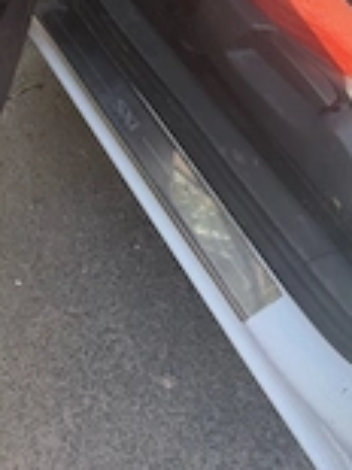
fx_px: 842
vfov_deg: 29.5
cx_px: 149
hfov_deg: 23.6
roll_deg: -1.4
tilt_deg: -36.2
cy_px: 21
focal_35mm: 62
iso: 100
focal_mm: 6.76
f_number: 1.78
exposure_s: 1/507
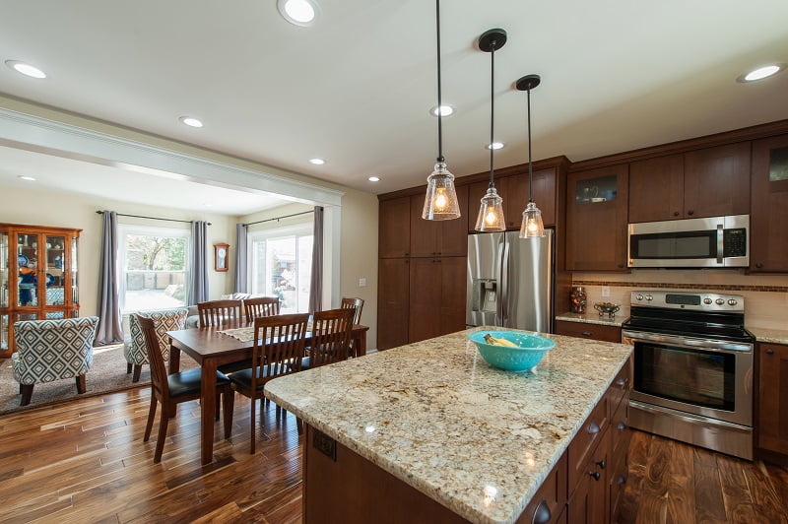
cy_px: 262
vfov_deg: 81.1
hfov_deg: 104.3
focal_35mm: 14
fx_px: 306
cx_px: 394
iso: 250
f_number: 8
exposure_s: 1/20
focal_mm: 14
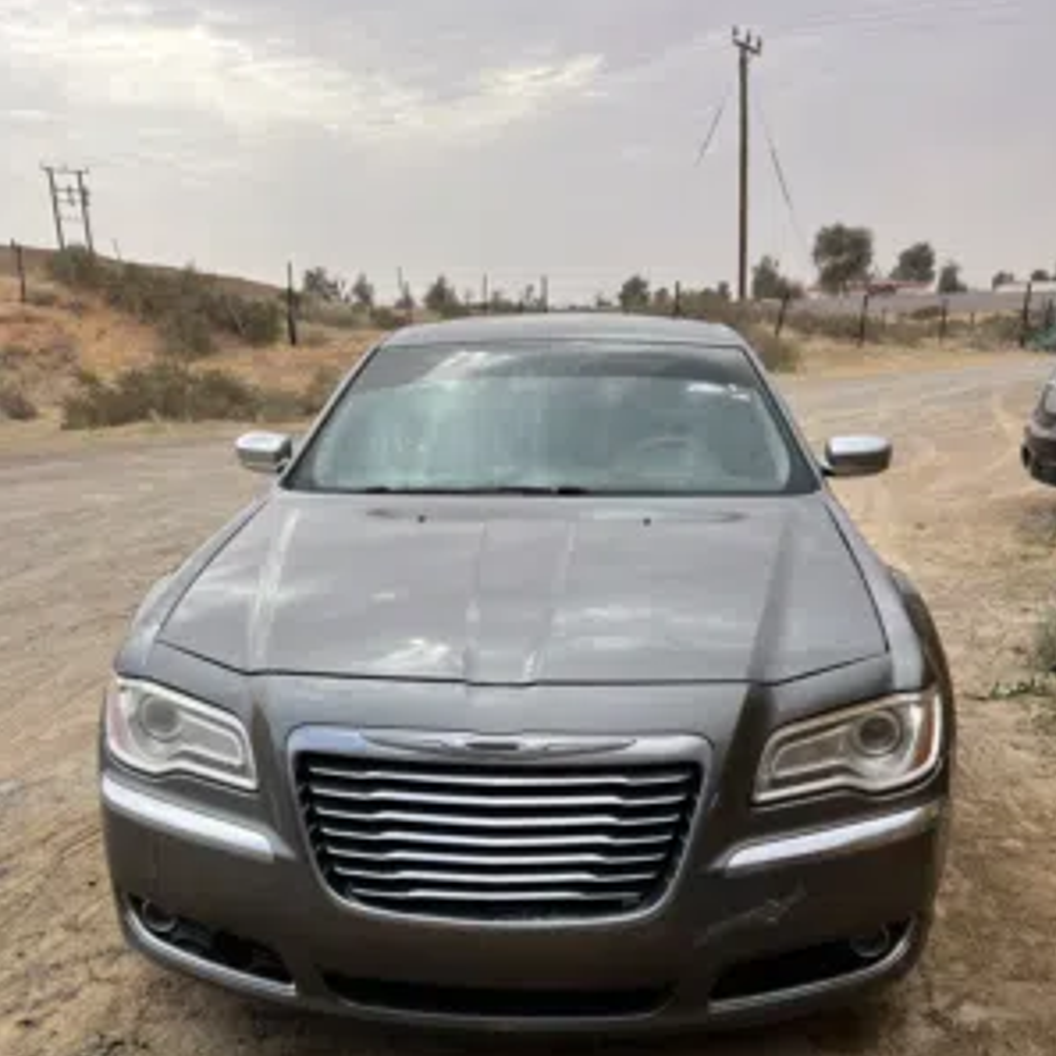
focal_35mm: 31
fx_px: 1070
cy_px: 693
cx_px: 530
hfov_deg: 52.5
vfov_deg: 51.7
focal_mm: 5.7
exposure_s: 1/2841
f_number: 1.5
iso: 50
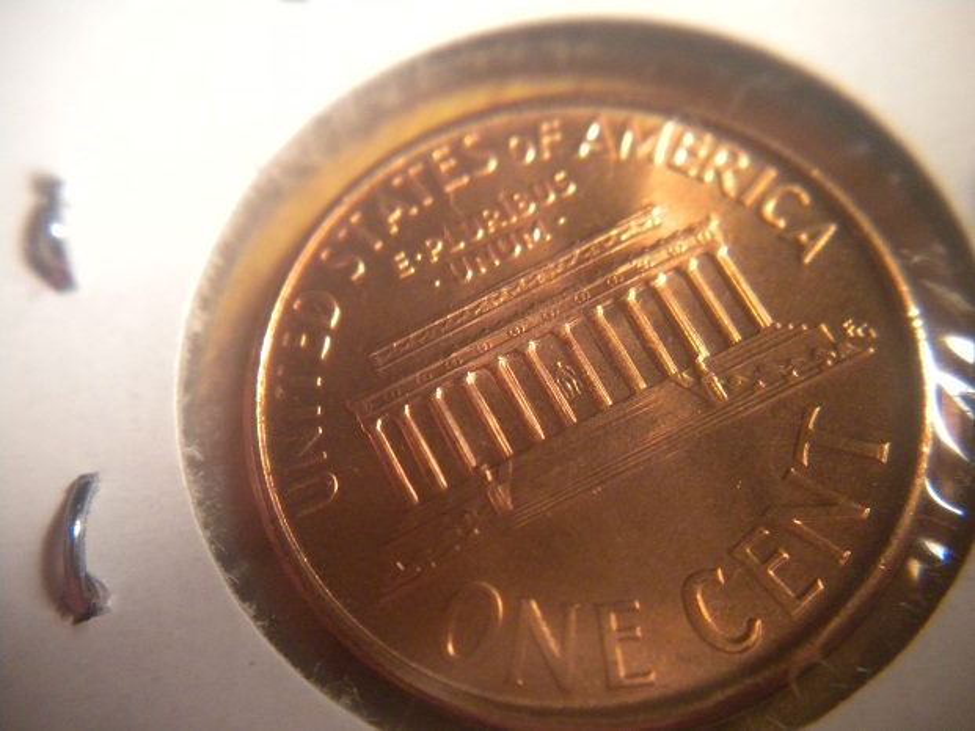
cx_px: 488
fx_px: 986
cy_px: 366
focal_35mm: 35
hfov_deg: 52.6
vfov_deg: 40.7
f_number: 3.1
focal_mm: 6.3
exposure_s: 1/20.7
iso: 400
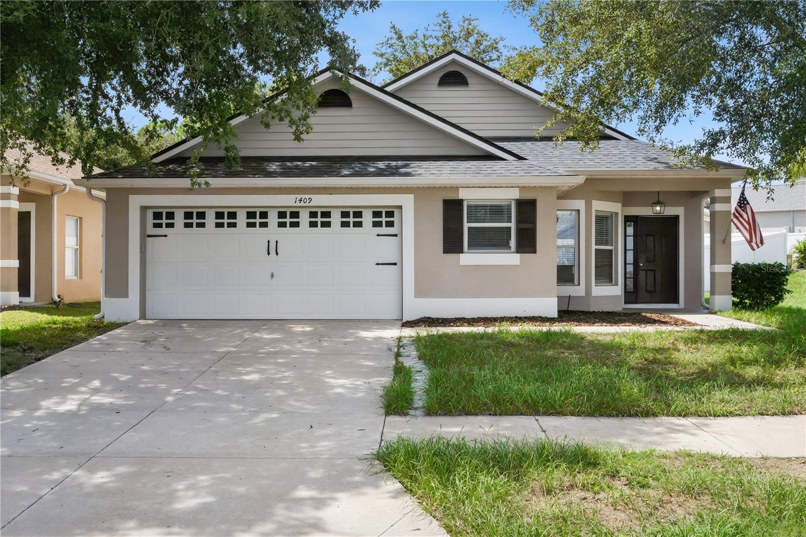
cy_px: 268
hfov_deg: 54.4
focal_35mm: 35
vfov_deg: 37.8
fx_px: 783
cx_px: 403
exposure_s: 1/5000
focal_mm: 35
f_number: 9
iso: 400
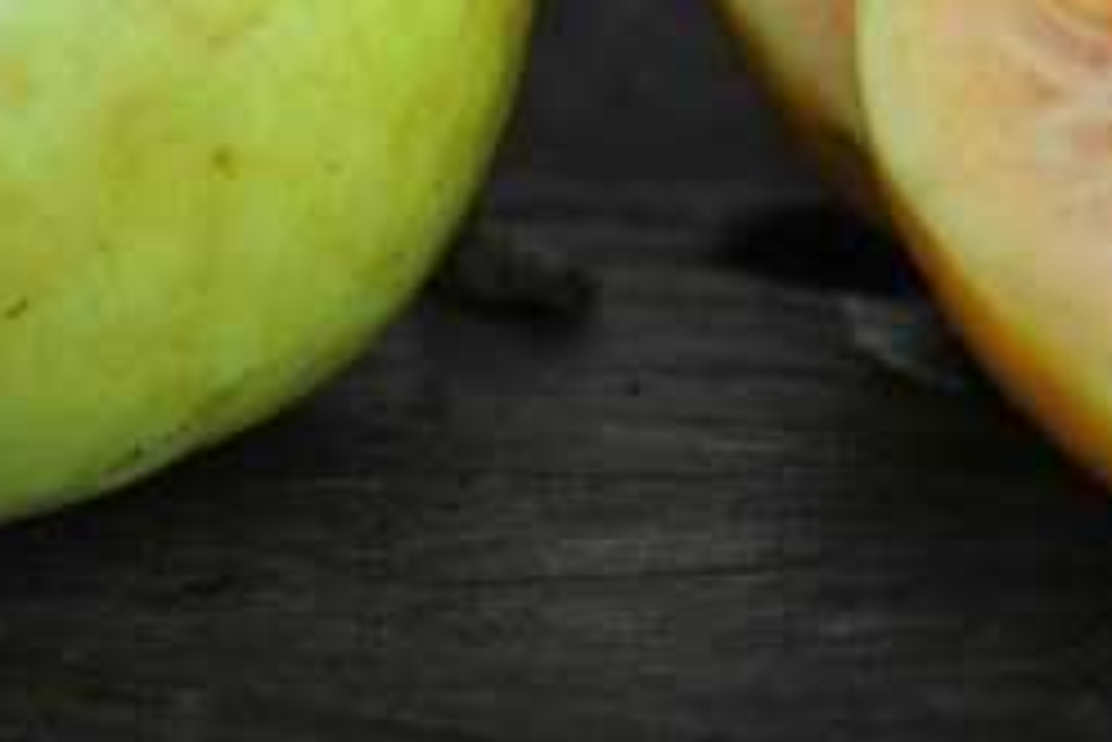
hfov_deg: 11.7
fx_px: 5409
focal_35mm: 175
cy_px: -67
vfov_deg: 7.8
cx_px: 585
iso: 100
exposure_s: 1/1.6
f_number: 7.1
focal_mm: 48
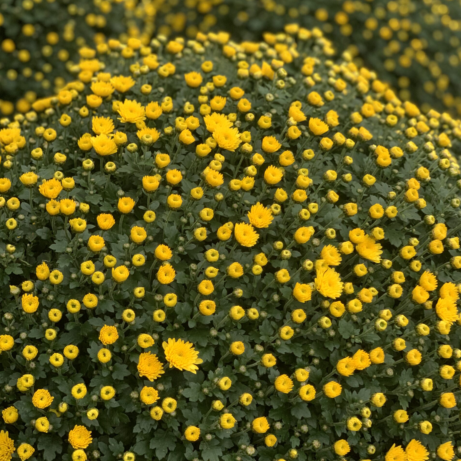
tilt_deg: -31.6
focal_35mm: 62
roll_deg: -20.5
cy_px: 223
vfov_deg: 27.7
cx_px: 232
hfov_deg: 27.7
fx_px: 934
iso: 160
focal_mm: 6
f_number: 2.4
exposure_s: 1/60
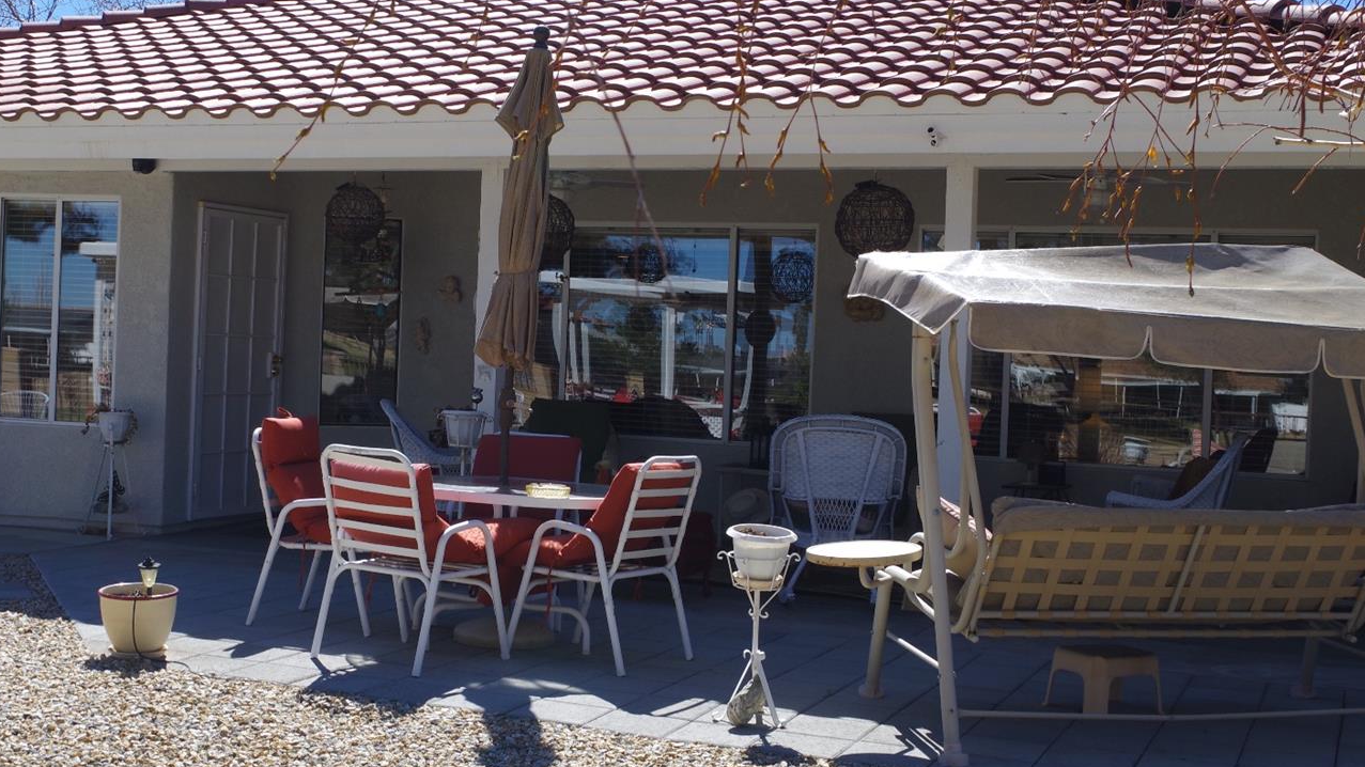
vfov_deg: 24.9
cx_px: 568
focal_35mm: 48
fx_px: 1737
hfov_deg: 42.8
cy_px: 365
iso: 200
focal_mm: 26.25
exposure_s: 1/125
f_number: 11
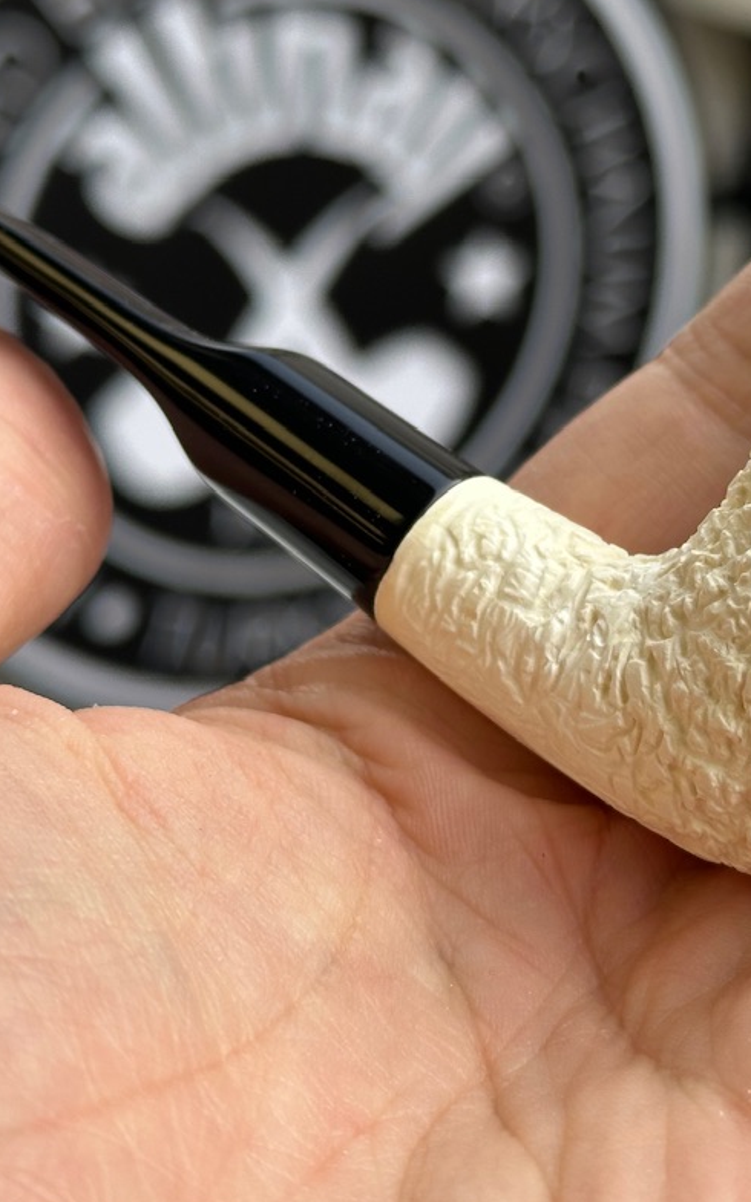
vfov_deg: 24.9
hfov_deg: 15.6
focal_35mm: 83
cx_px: 598
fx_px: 2721
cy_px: 485
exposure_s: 1/503
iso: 64
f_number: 1.78
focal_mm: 6.86
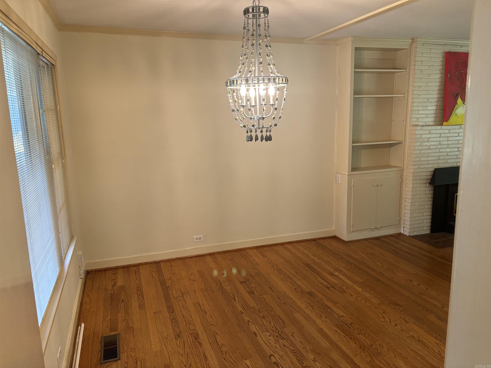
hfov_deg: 67.3
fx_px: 369
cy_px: 184
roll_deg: +1.1
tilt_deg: -10.1
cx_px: 246
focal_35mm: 26
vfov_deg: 53.1
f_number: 1.6
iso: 200
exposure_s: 1/60
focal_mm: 5.96
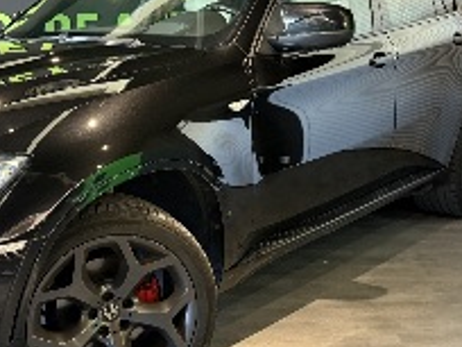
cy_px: 166
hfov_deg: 38.5
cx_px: 161
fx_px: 654
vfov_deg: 29.7
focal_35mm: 49
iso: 800
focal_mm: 6.76
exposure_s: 1/50
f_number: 1.78
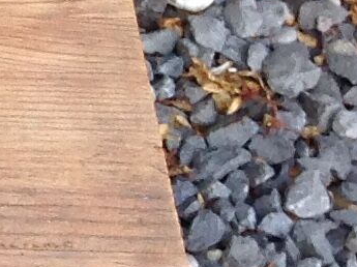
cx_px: -962
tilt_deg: -61.6
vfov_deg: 5.6
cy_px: 82
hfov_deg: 6.4
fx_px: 2710
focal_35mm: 263
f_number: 2.4
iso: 80
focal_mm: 4.28
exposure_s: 1/120
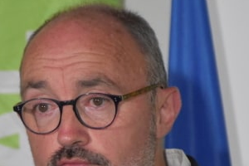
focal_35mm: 767
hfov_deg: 2.7
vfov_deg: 1.8
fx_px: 5305
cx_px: 78
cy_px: 167
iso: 4000
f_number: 6.3
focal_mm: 200
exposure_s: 1/500
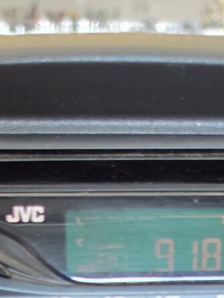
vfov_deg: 11.3
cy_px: 806
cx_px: 102
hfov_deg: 11.2
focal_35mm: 132
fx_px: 1138
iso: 400
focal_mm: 6.5
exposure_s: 1/100
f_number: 1.4
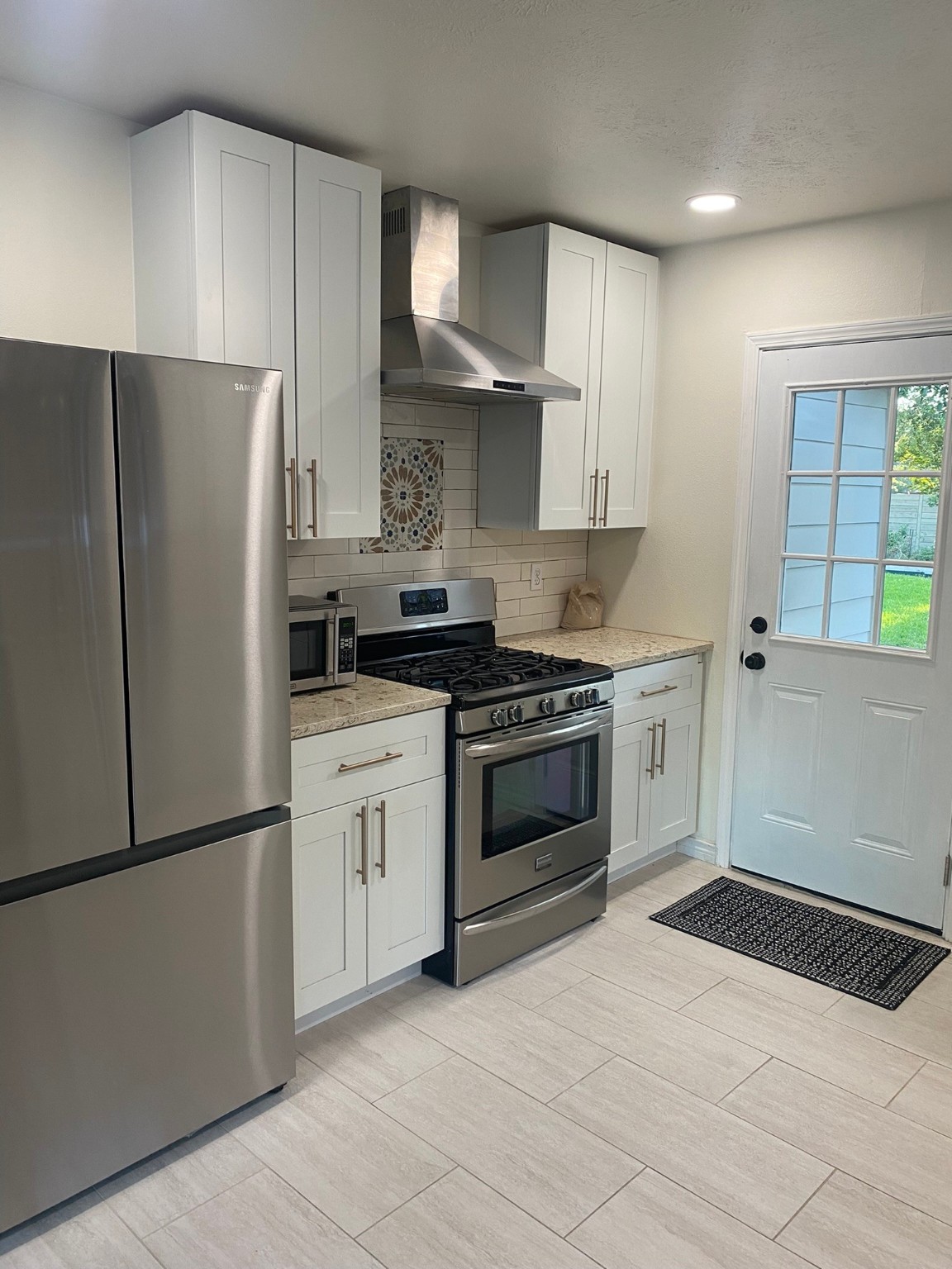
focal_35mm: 26
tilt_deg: -6.9
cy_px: 634
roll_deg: -0.5
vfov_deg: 67.3
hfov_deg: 53.1
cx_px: 476
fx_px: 953
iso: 80
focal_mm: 4.25
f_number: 1.8
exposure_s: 1/60
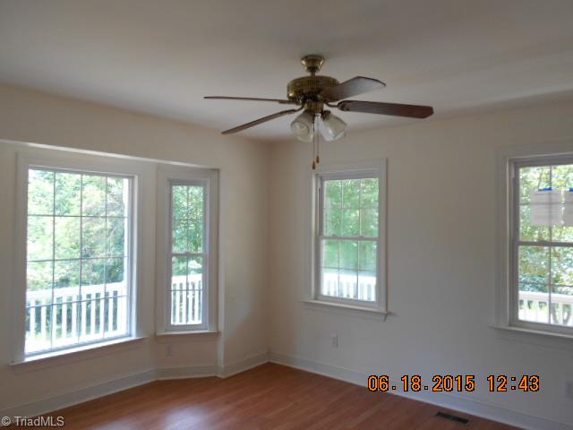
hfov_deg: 67.3
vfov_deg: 53.1
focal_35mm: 26
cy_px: 215
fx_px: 430
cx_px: 286
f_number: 3.2
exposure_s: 1/50
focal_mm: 4.6
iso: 80
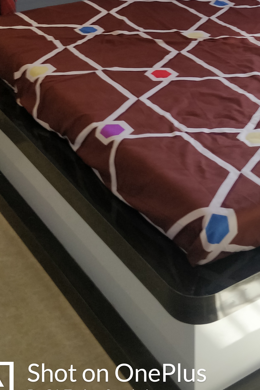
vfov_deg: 30.4
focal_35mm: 59
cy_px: -40
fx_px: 639
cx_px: 266
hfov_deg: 22.1
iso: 320
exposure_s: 1/50
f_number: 1.7
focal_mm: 4.1
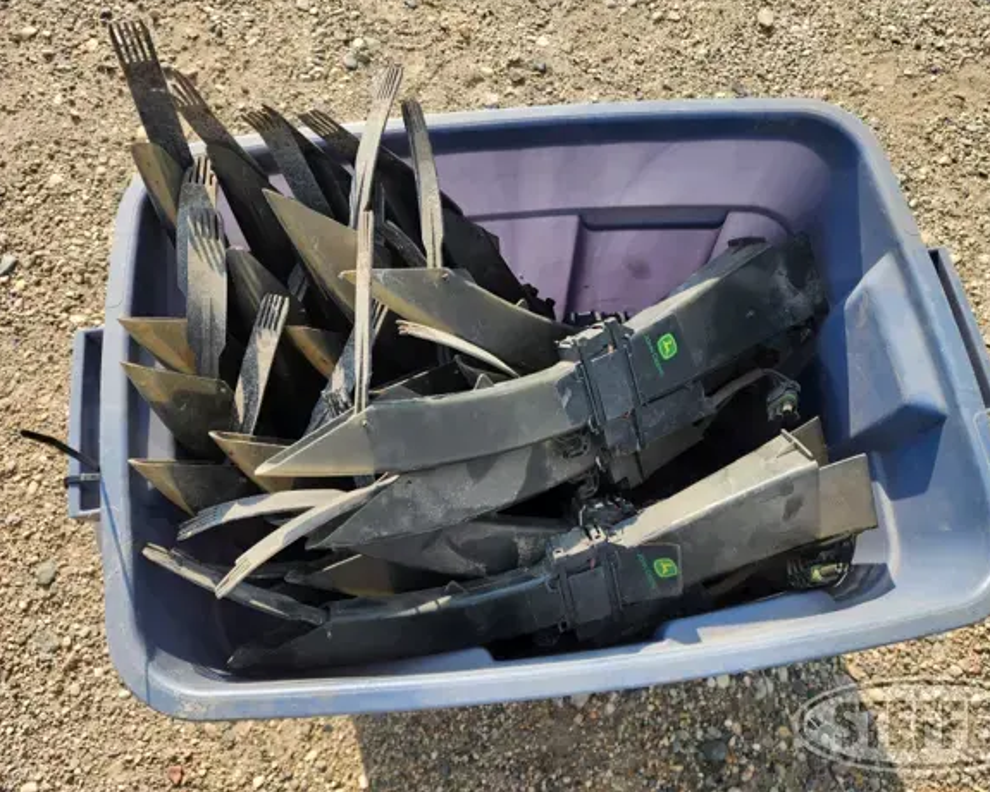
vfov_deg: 56.8
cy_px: 381
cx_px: 546
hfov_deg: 67.9
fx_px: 733
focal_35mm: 25
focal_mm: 6.4
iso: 12
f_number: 1.8
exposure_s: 1/382
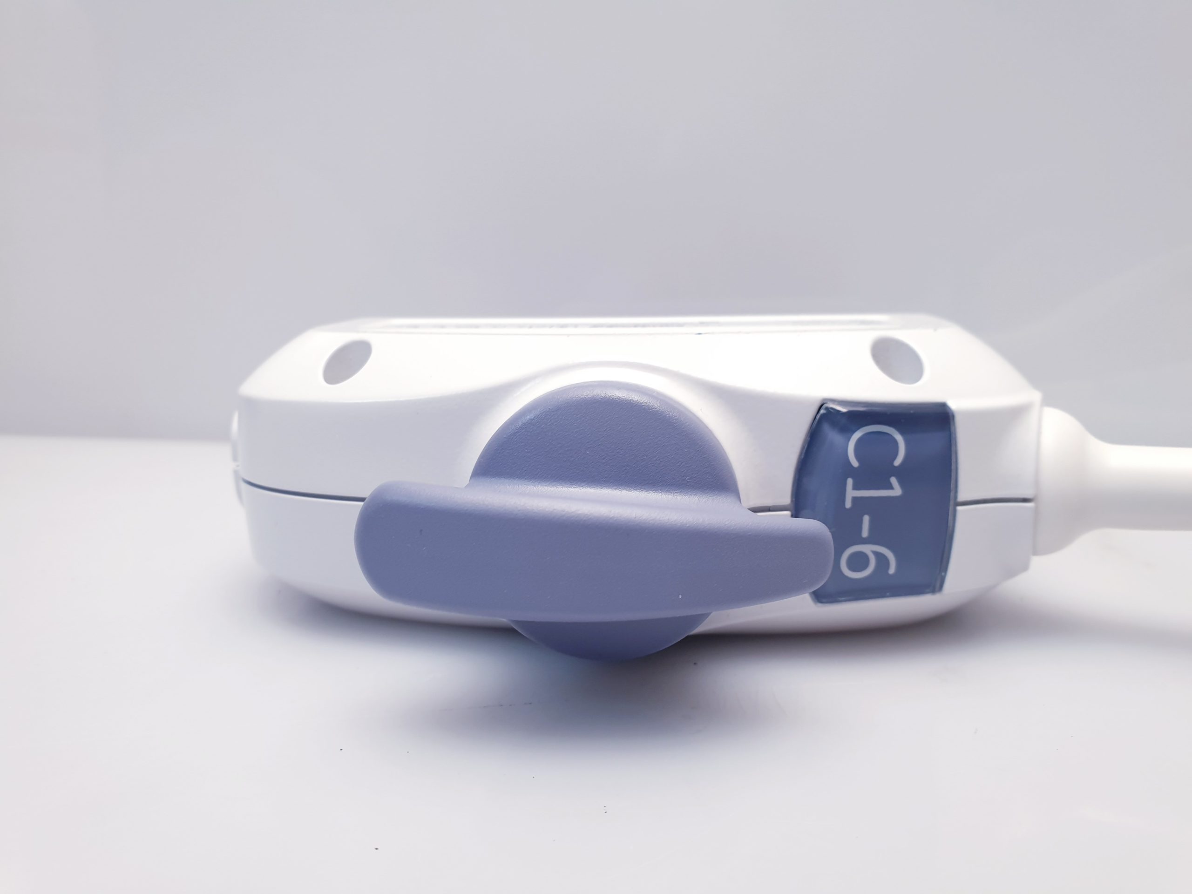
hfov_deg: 67.3
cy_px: 447
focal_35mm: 26
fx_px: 895
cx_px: 596
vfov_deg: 53.1
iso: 64
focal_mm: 4.3
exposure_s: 1/50
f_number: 2.4
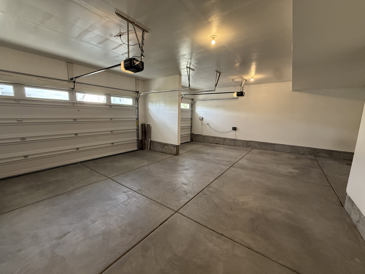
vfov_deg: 85.7
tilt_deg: -7.9
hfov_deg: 102.1
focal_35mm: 14
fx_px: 148
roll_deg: -1.3
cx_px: 182
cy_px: 137
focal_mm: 2.22
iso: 400
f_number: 2.2
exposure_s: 1/120
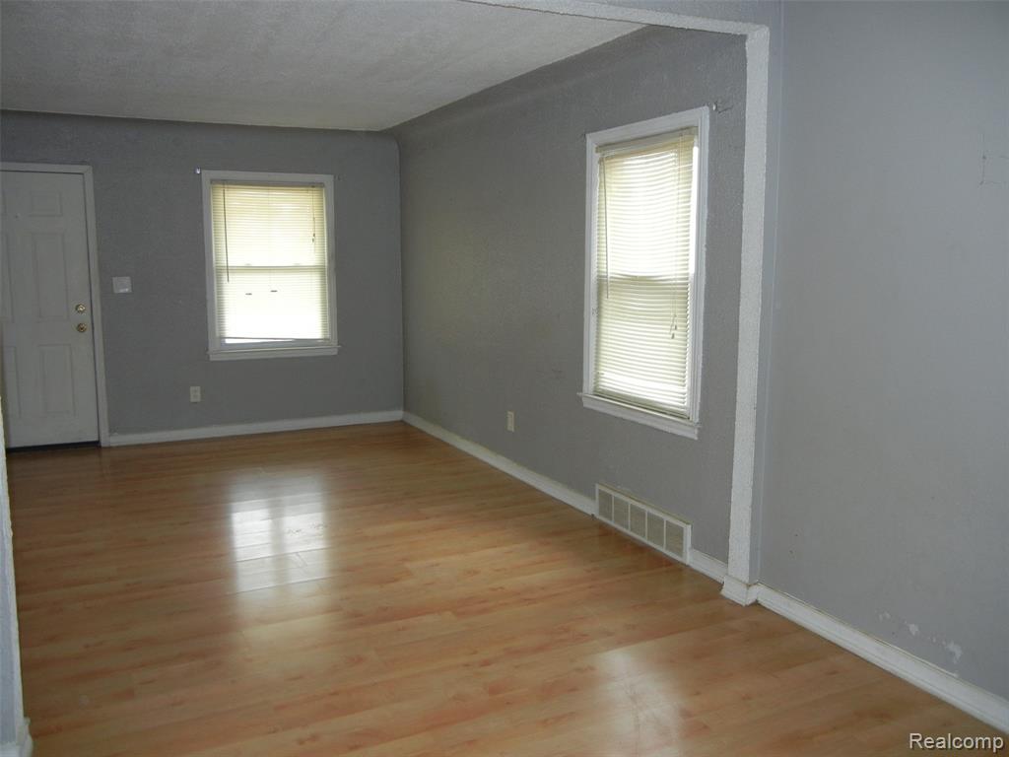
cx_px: 504
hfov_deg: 60.0
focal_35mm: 30
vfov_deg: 46.8
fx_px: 874
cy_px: 378
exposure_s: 1/30
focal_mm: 5.4
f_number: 3.5
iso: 223
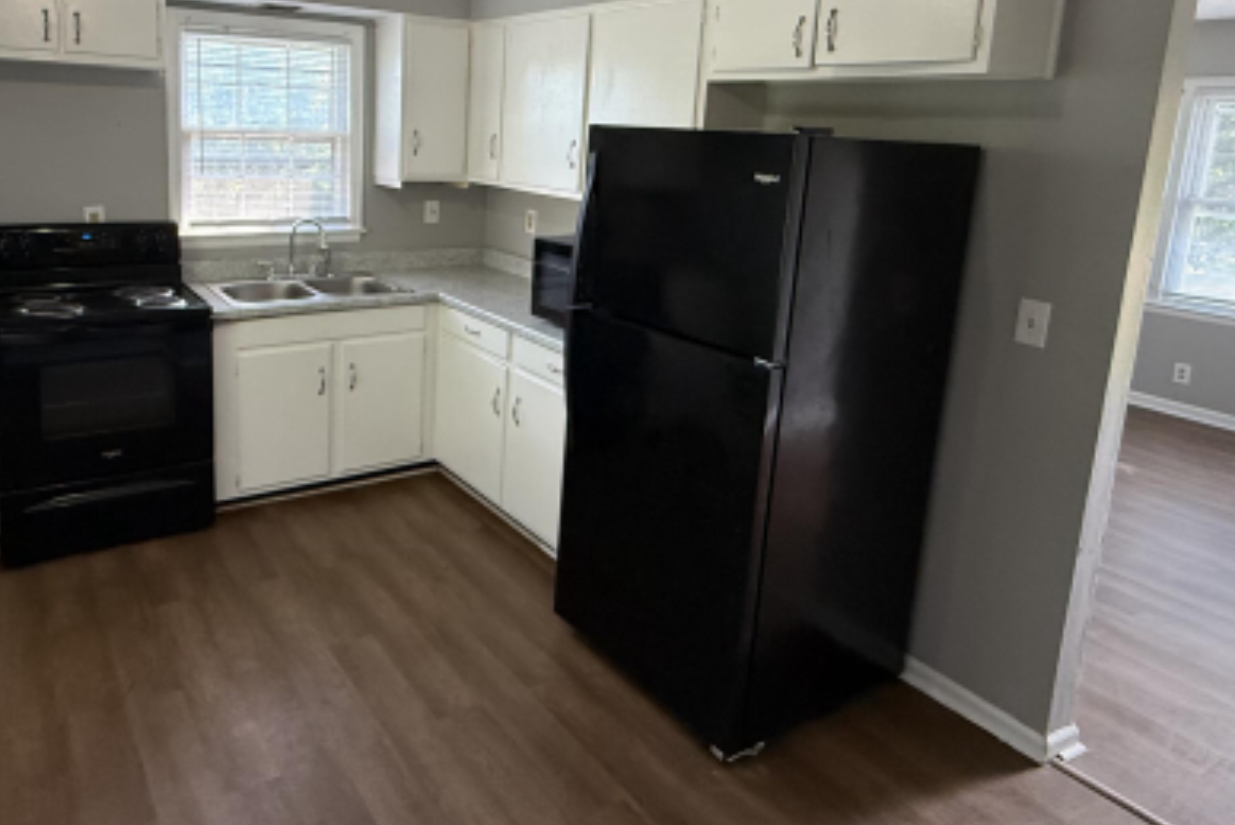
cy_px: 264
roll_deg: -0.5
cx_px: 473
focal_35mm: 25
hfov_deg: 70.5
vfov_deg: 50.3
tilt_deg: -7.8
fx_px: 858
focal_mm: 2.22
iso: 400
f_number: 2.2
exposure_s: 1/60
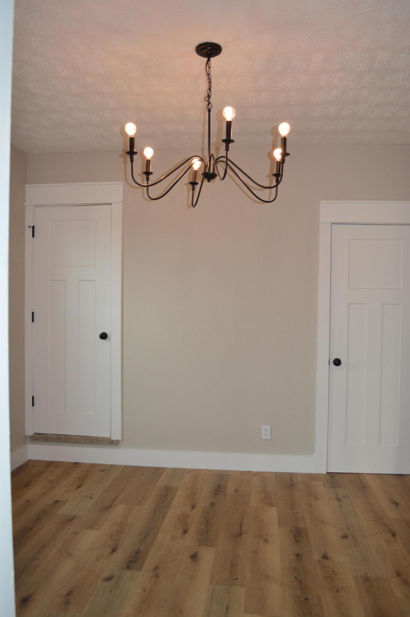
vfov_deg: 67.4
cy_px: 308
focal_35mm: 27
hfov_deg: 47.8
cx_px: 205
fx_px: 462
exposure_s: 1/125
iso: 400
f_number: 4
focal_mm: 18
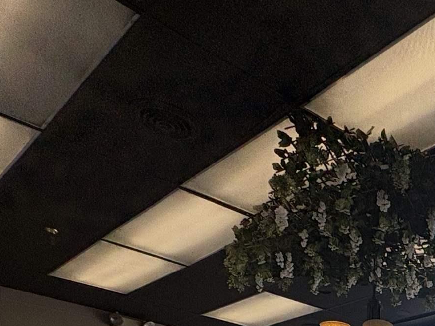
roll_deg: -1.8
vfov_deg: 21.7
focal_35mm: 49
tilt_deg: -4.7
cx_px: 521
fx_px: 616
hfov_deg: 32.3
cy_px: 554
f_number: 2.2
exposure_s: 1/518
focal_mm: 2.22
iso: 40
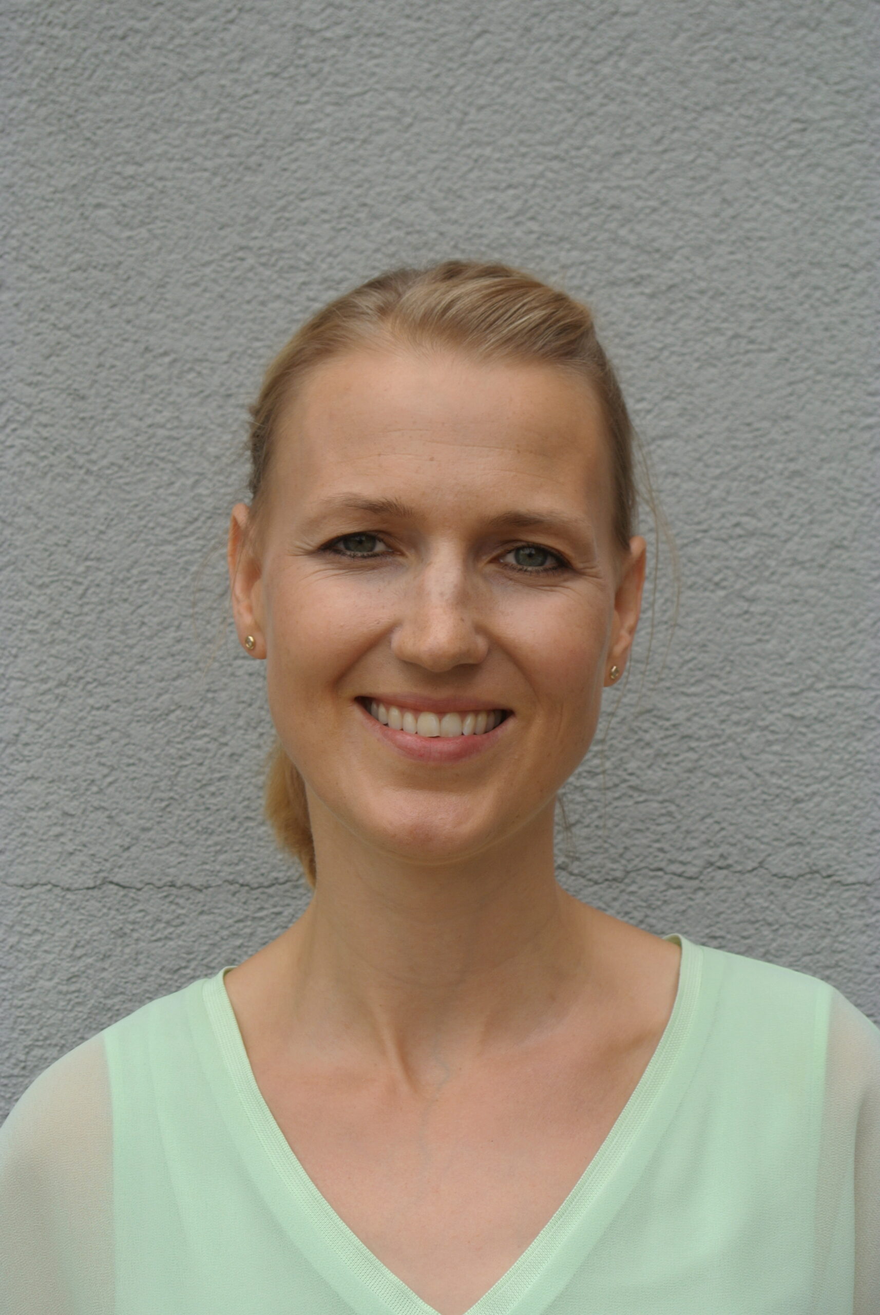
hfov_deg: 16.9
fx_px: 2961
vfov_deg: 25.0
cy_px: 658
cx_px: 440
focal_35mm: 81
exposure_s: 1/160
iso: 100
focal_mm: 30
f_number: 5.6
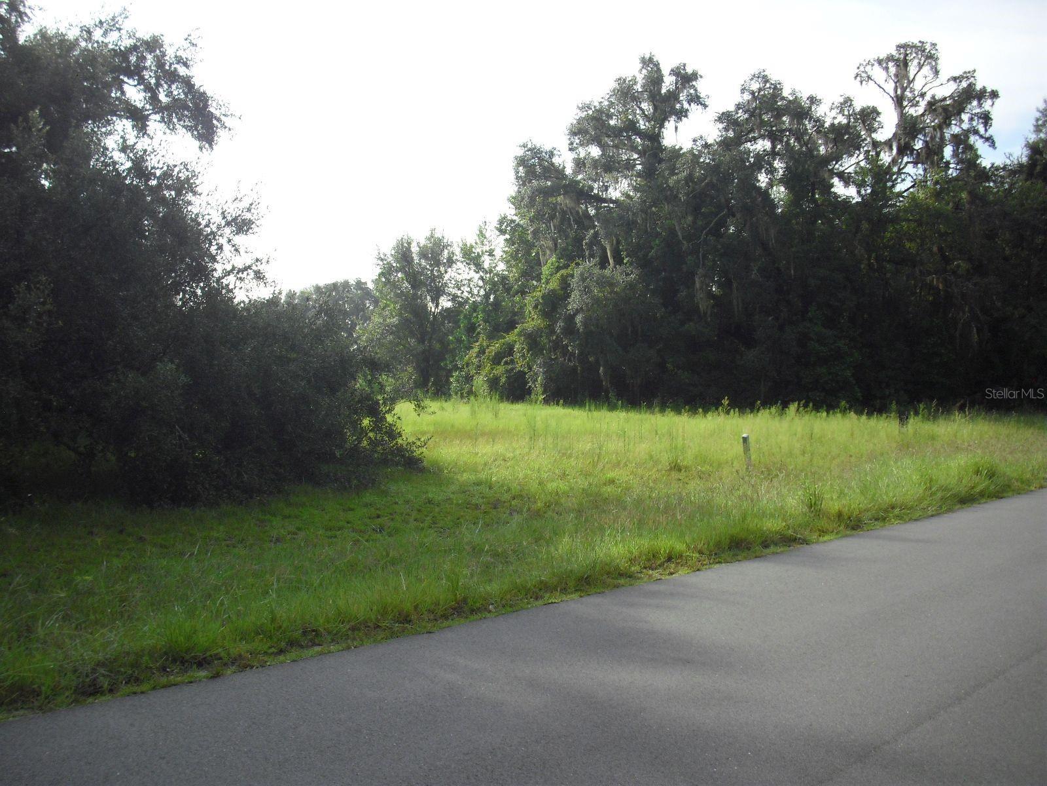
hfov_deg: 49.0
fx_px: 1149
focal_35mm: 38
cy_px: 393
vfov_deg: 37.7
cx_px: 524
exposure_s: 1/125
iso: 100
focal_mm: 6.2
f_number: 8
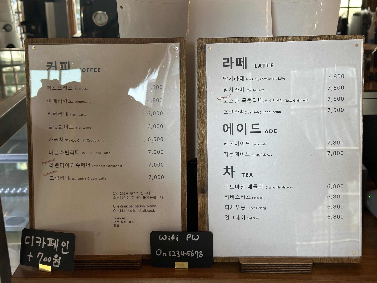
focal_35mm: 48
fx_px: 523
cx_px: 188
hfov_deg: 39.7
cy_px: 142
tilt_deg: -17.9
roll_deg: +0.2
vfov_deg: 30.3
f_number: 1.78
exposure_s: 1/120
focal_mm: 6.86
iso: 50
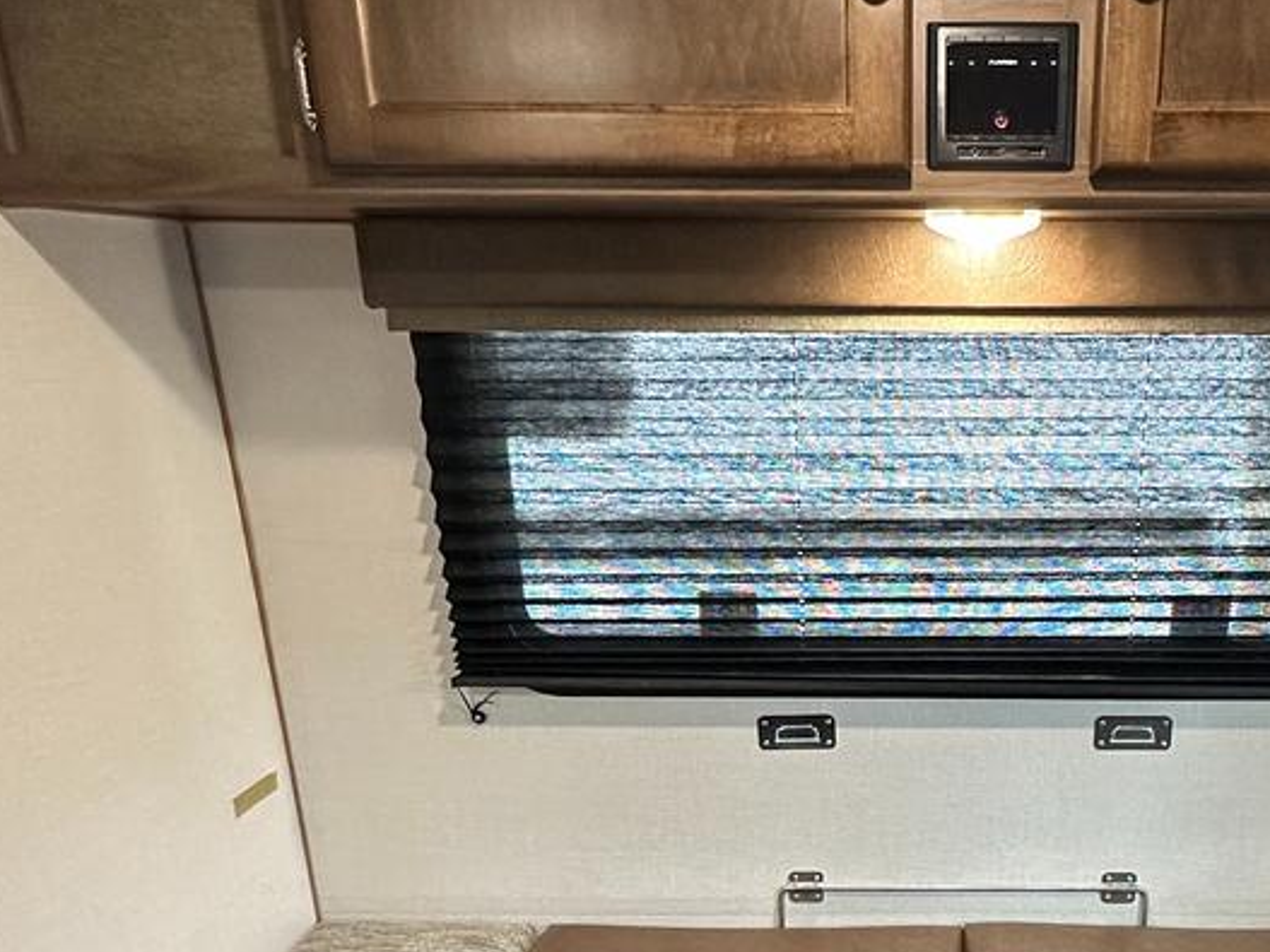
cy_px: 759
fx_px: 1247
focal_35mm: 34
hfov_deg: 52.2
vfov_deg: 40.1
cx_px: 909
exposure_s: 1/83
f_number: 2.2
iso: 320
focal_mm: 2.22
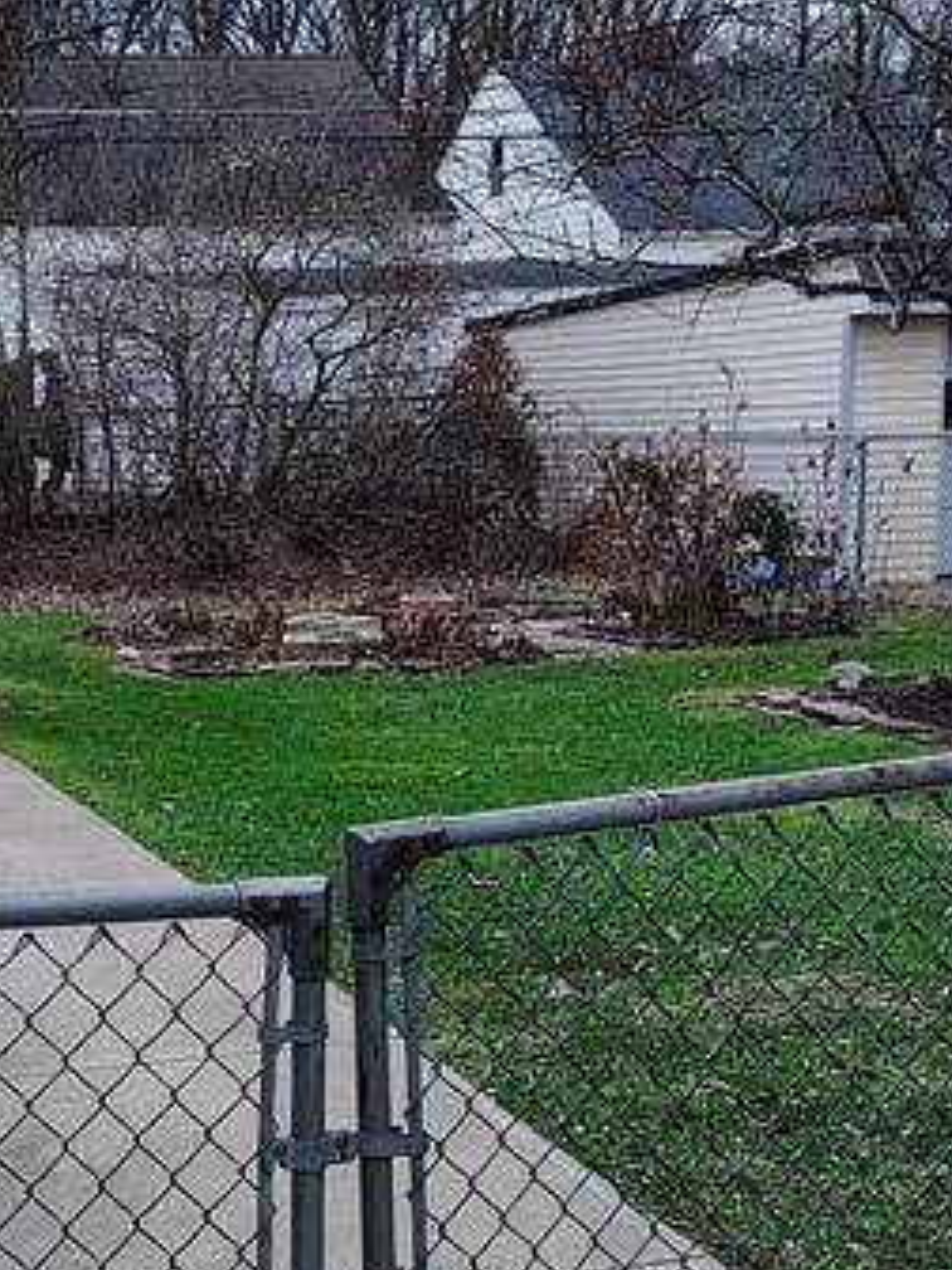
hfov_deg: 19.7
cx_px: 57
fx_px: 2677
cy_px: 954
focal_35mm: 73
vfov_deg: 26.3
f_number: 1.8
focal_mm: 5.56
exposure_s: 1/60
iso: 941
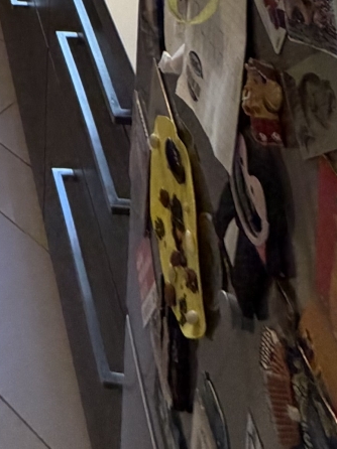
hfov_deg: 18.1
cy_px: -444
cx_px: -239
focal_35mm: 67
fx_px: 871
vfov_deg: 18.7
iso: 250
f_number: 2.2
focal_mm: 2.22
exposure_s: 1/100
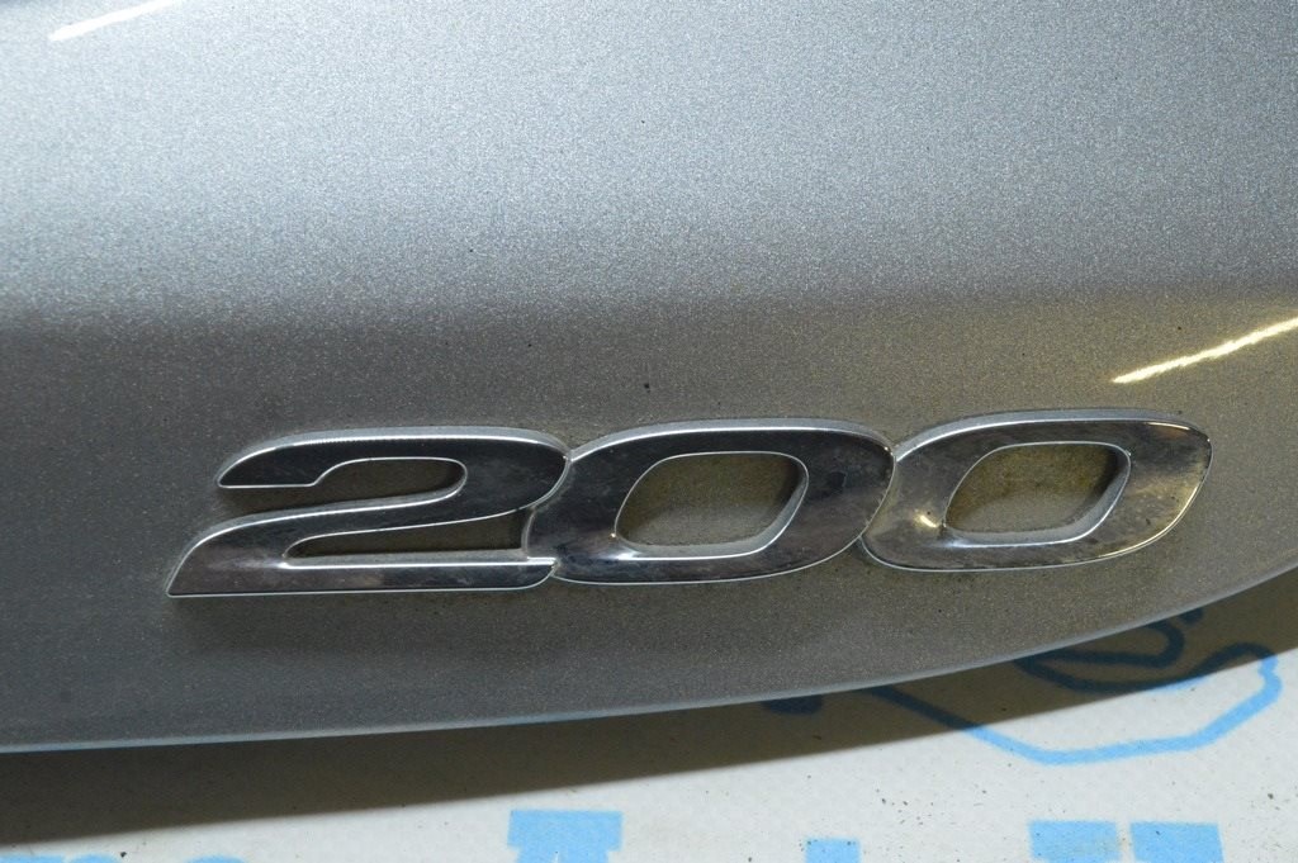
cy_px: 432
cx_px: 649
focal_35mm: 46
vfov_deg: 28.9
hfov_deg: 42.4
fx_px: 1675
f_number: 16
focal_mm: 31
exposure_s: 1/40
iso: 4500
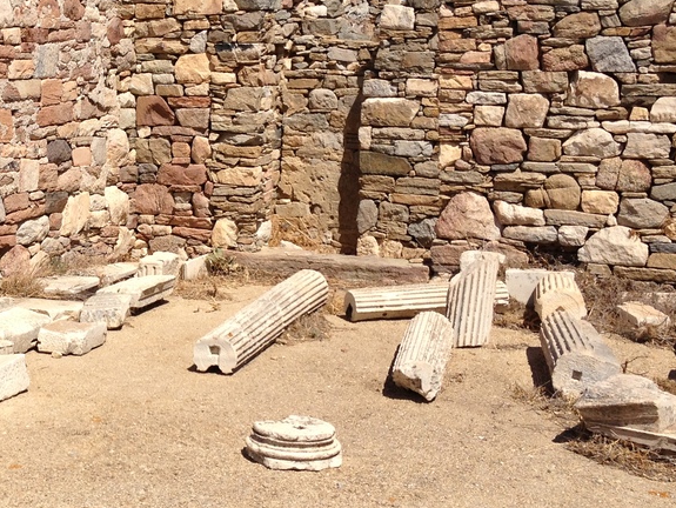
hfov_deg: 25.9
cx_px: 80
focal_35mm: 73
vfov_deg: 20.2
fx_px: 1426
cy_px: 199
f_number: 2.4
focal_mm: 4.28
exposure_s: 1/2907
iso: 50
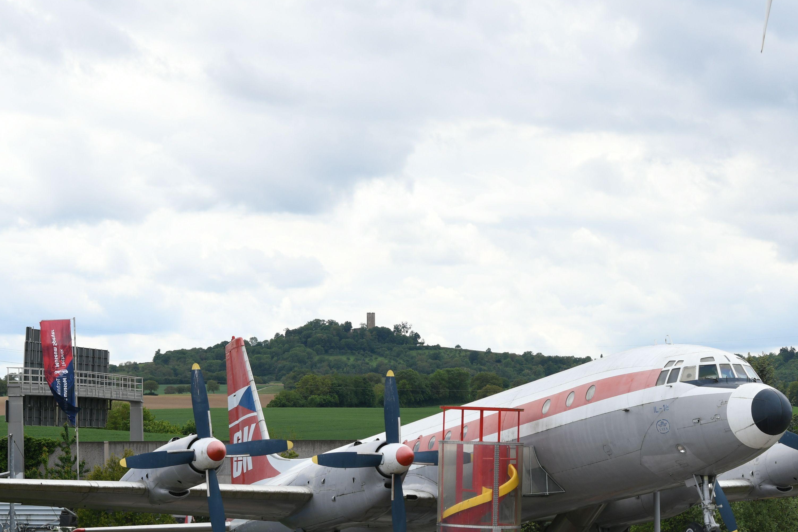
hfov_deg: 19.1
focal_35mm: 107
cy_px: 485
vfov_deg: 12.7
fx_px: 2372
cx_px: 482
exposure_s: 1/400
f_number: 8
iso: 200
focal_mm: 52
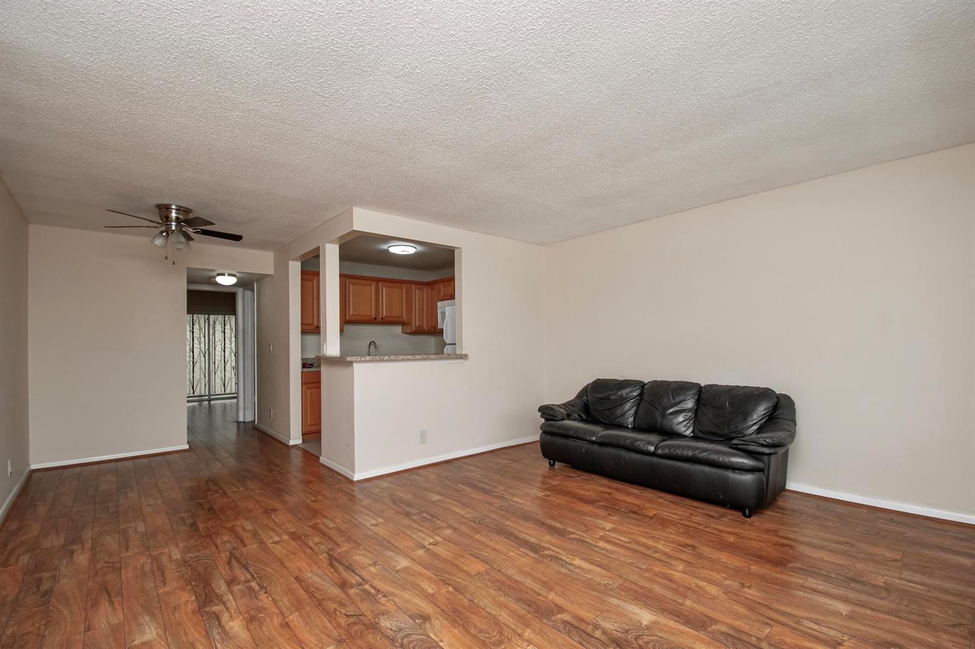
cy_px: 324
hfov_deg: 100.4
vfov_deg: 77.3
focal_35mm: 15
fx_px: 406
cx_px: 488
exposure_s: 1/200
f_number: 7.1
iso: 800
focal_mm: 10
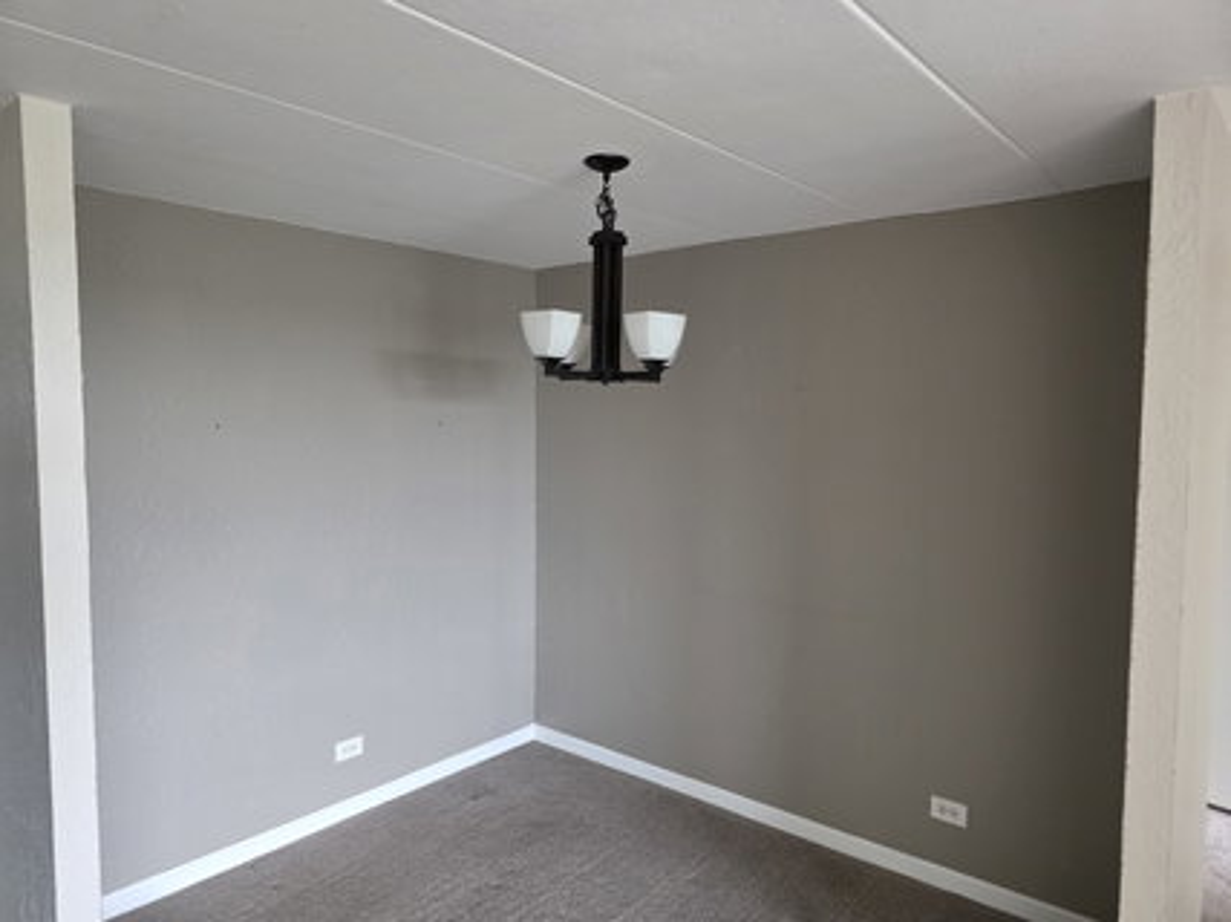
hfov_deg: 73.9
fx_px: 818
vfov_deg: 58.9
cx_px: 616
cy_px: 461
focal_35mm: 23
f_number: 1.7
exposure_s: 1/120
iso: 800
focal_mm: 6.3
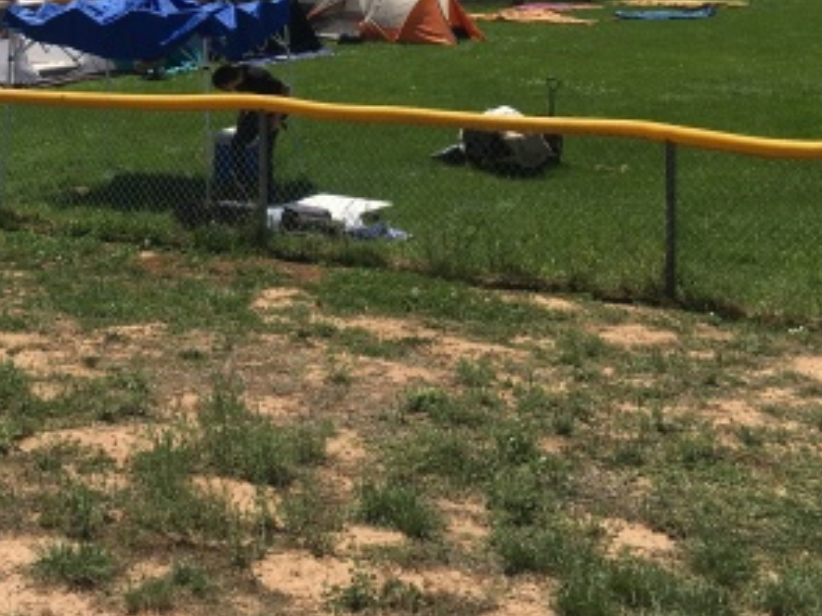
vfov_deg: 22.2
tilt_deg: -3.9
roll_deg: +0.6
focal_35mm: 63
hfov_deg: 30.3
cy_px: -25
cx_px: 228
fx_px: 1495
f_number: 2.2
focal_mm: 4.15
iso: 25
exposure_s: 1/2331
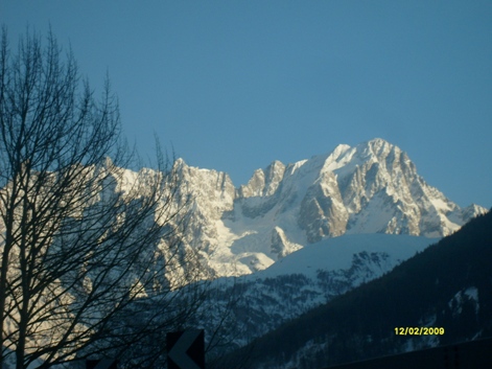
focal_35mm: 106
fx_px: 1506
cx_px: 246
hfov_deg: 18.6
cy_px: 184
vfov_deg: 14.0
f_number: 4.9
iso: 80
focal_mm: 17.4
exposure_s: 1/350
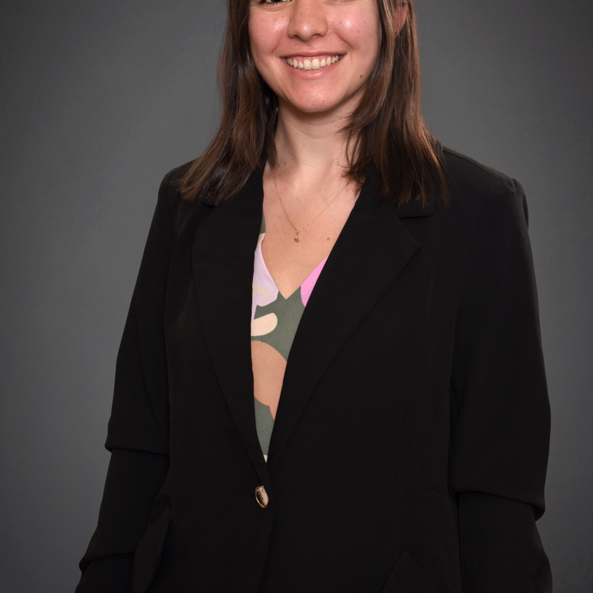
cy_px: 265
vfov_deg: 21.4
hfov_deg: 21.4
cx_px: 295
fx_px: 1570
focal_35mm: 81
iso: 400
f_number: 5.6
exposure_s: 1/125
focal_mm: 42
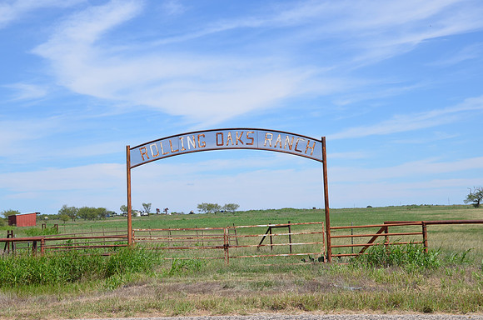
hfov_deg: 35.1
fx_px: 763
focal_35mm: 57
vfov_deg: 23.7
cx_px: 242
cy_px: 160
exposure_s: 1/320
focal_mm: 38
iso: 100
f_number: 9
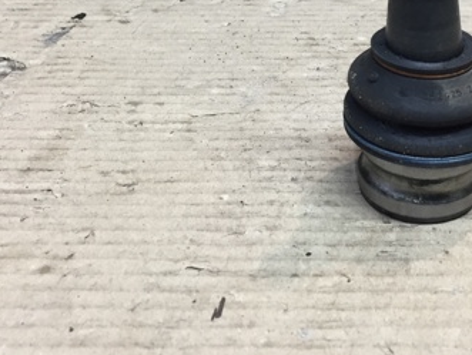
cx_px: 359
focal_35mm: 56
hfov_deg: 33.6
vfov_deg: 25.5
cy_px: 51
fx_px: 764
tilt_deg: -25.8
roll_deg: -1.8
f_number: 2.2
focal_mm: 4.15
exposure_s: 1/33
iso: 64
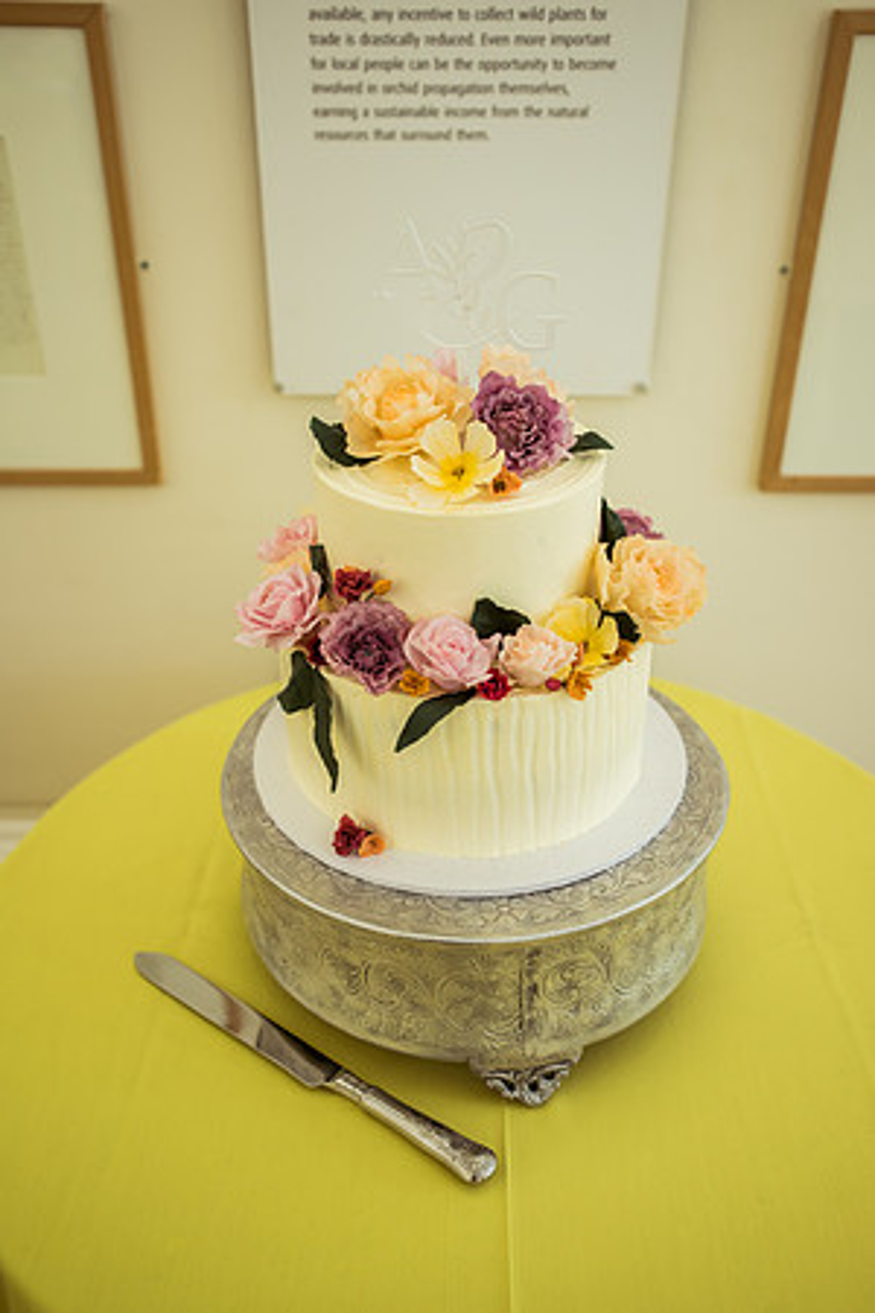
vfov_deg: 54.4
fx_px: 1276
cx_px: 438
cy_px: 656
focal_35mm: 35
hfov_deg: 37.9
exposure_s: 1/200
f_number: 2.8
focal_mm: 35
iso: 250
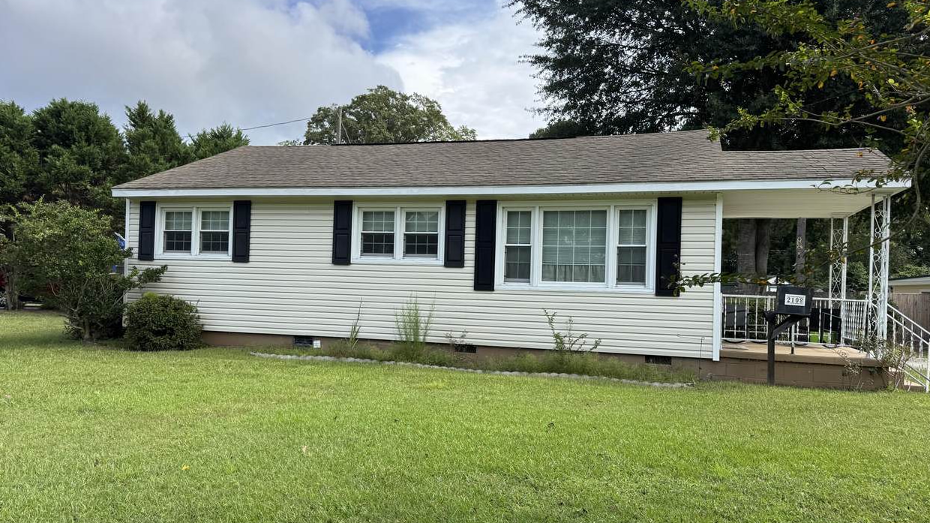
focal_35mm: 27
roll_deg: -2.4
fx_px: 666
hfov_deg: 69.9
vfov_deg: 42.9
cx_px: 478
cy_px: 278
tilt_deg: +0.8
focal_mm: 6.76
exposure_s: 1/2174
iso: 80
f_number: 1.78
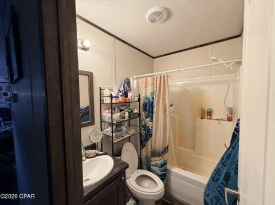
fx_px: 111
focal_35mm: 14
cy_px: 102
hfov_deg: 102.1
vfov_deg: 85.6
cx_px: 138
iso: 320
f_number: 2.2
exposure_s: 1/120
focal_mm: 2.22
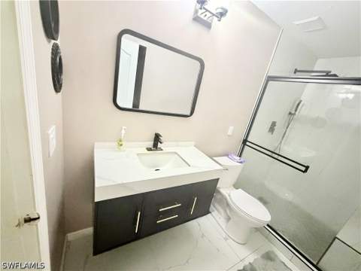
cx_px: 180
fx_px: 146
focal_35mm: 14
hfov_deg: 102.1
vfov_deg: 85.7
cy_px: 136
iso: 1250
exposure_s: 1/60
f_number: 2.2
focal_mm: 2.22
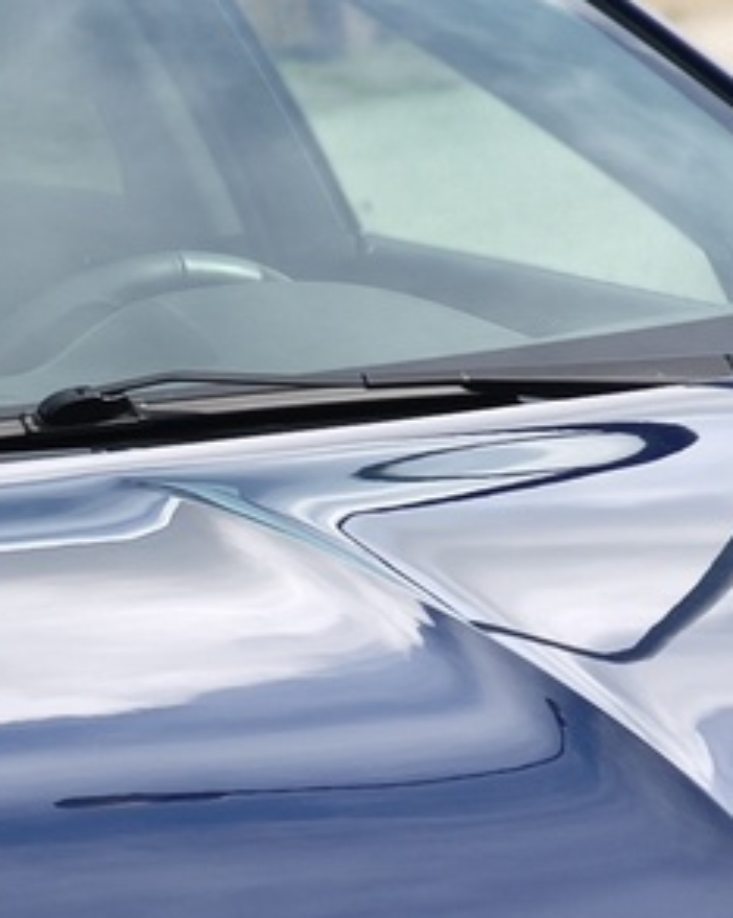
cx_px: -44
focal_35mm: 320
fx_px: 8687
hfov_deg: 4.8
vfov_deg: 6.0
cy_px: 1015
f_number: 2
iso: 50
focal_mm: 8.8
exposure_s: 1/363
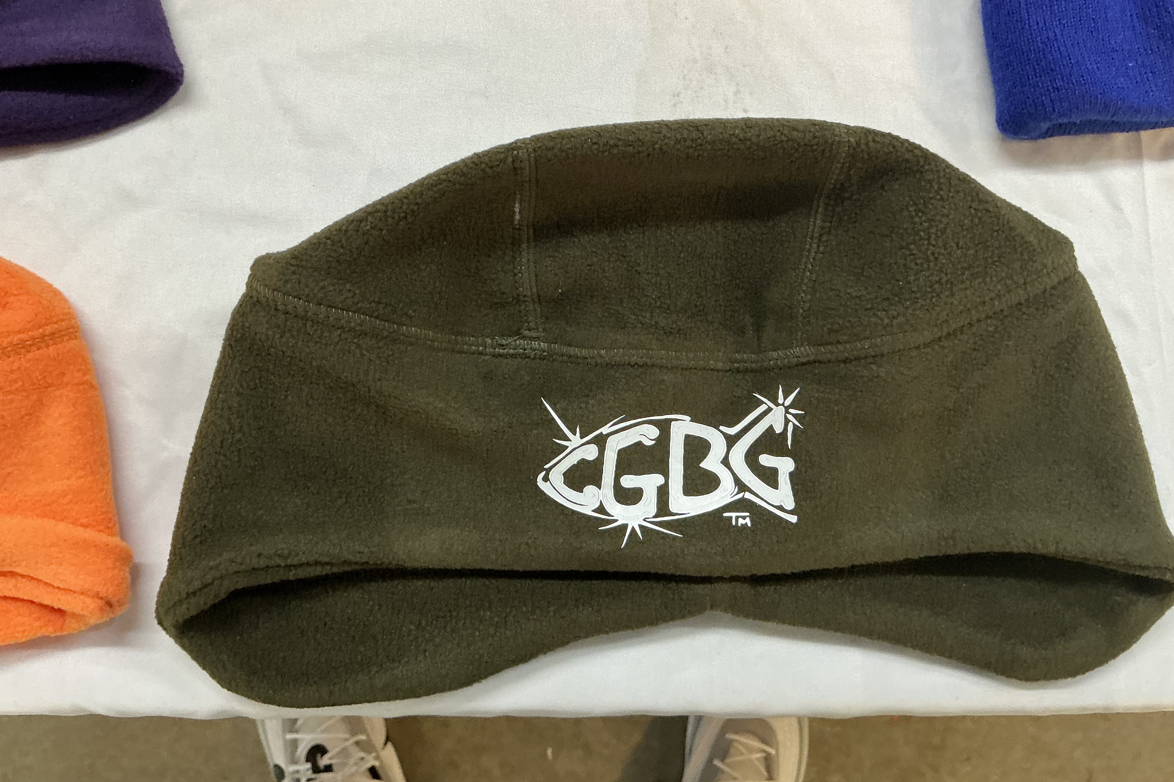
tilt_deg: -84.1
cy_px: 330
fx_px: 978
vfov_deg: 43.5
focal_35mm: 30
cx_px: 597
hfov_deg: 61.9
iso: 160
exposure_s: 1/60
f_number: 1.8
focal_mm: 3
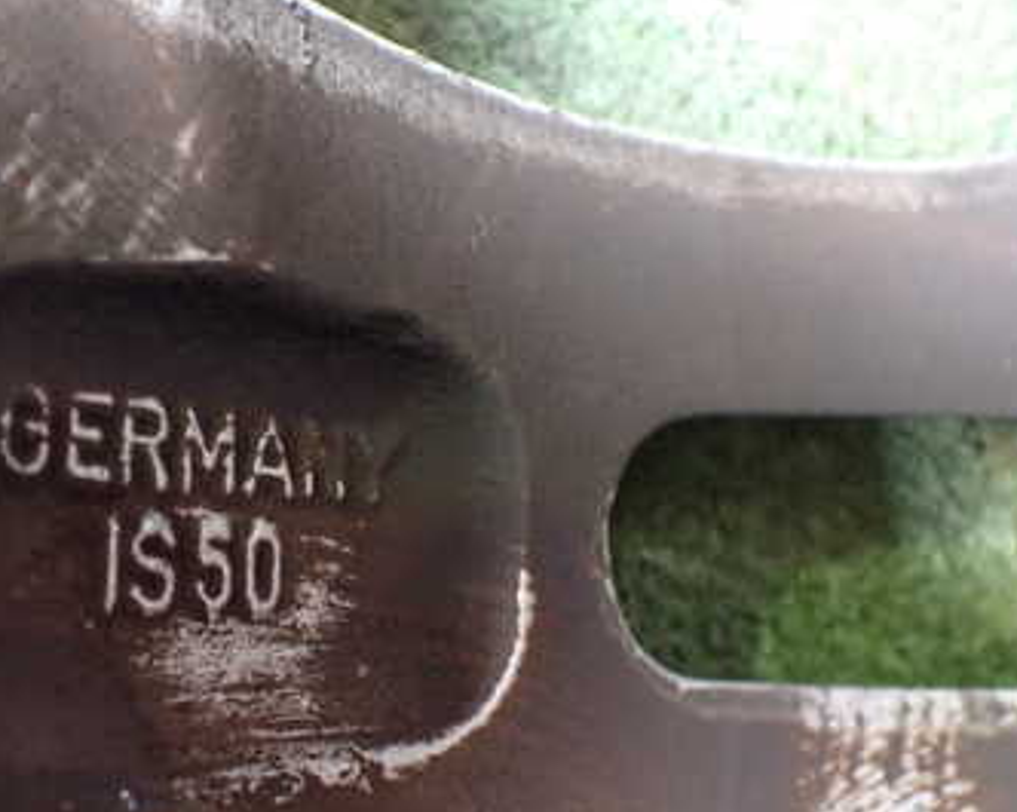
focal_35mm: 53
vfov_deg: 28.6
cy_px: 411
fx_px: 1594
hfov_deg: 34.9
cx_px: 312
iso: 1000
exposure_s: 1/30
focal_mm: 5.4
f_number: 2.3
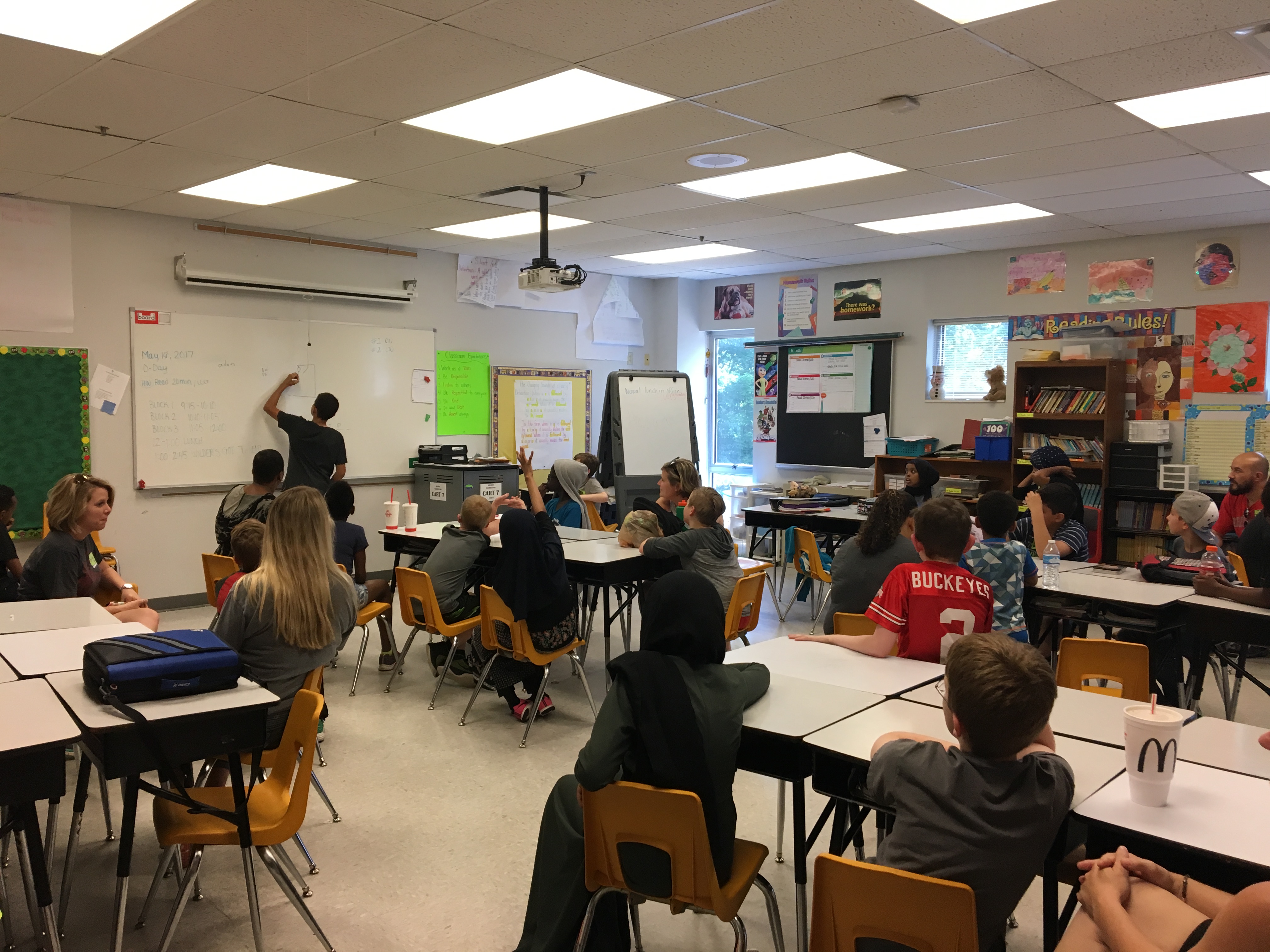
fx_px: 1064
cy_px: 476
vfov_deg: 48.2
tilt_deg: -4.6
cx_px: 635
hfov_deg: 61.7
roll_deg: -2.3
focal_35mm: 29
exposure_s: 1/30
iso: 40
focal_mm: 4.15
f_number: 2.2
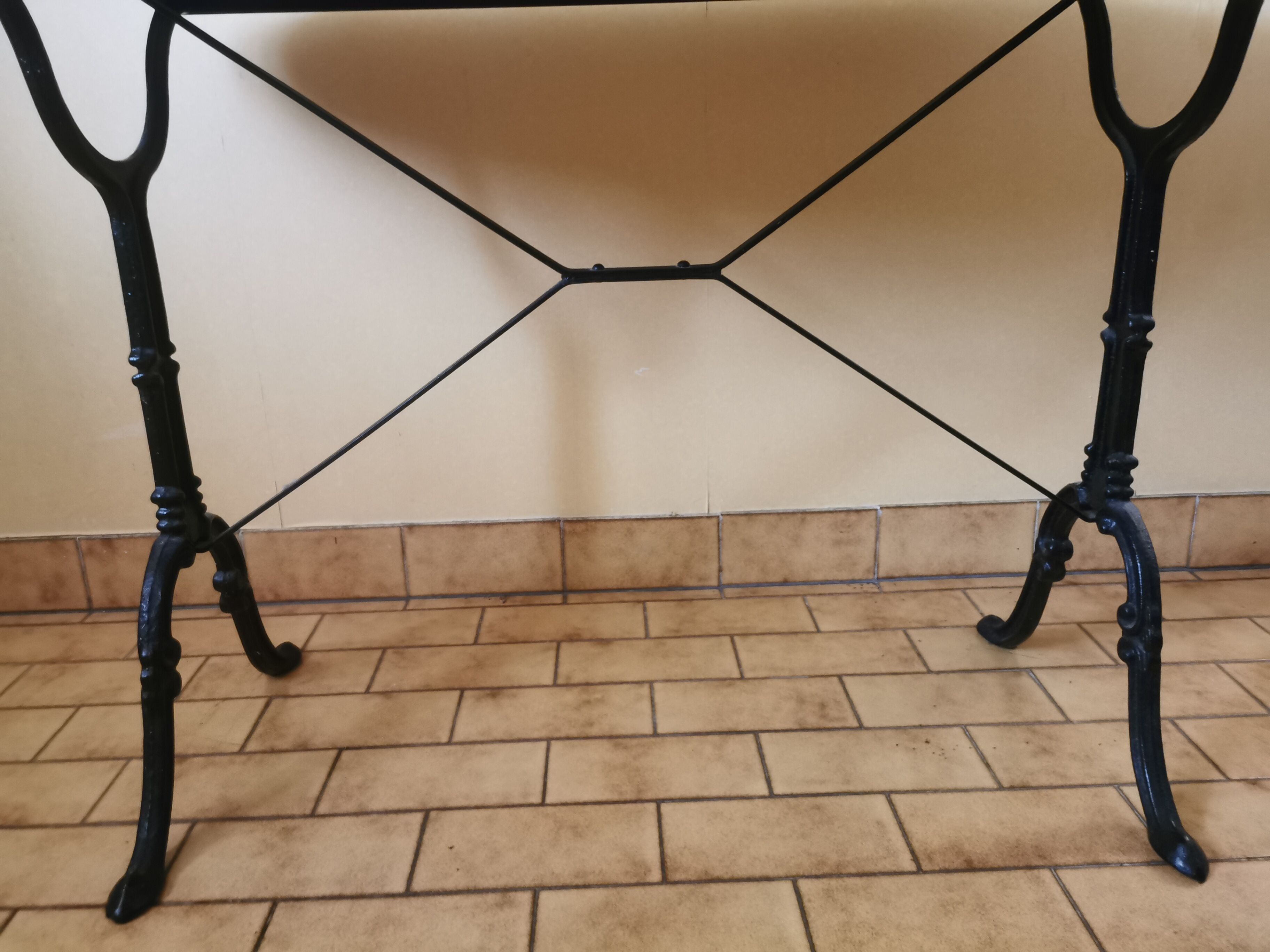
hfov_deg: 65.3
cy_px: 476
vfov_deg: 51.4
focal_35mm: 27
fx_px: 991
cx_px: 635
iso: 500
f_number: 1.6
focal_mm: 5.56
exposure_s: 1/30
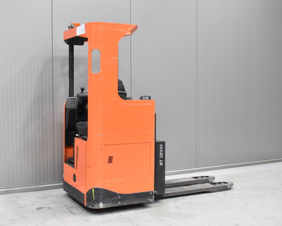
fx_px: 401
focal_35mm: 48
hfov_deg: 38.7
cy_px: 112
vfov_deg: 31.5
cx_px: 119
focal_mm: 28
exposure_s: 1/25
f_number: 5
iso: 1600
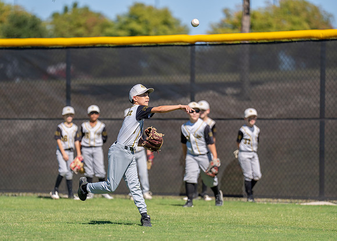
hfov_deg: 7.5
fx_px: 2557
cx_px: 145
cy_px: 152
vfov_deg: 5.4
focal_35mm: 267
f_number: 2.8
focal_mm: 200
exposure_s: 1/2500
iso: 100
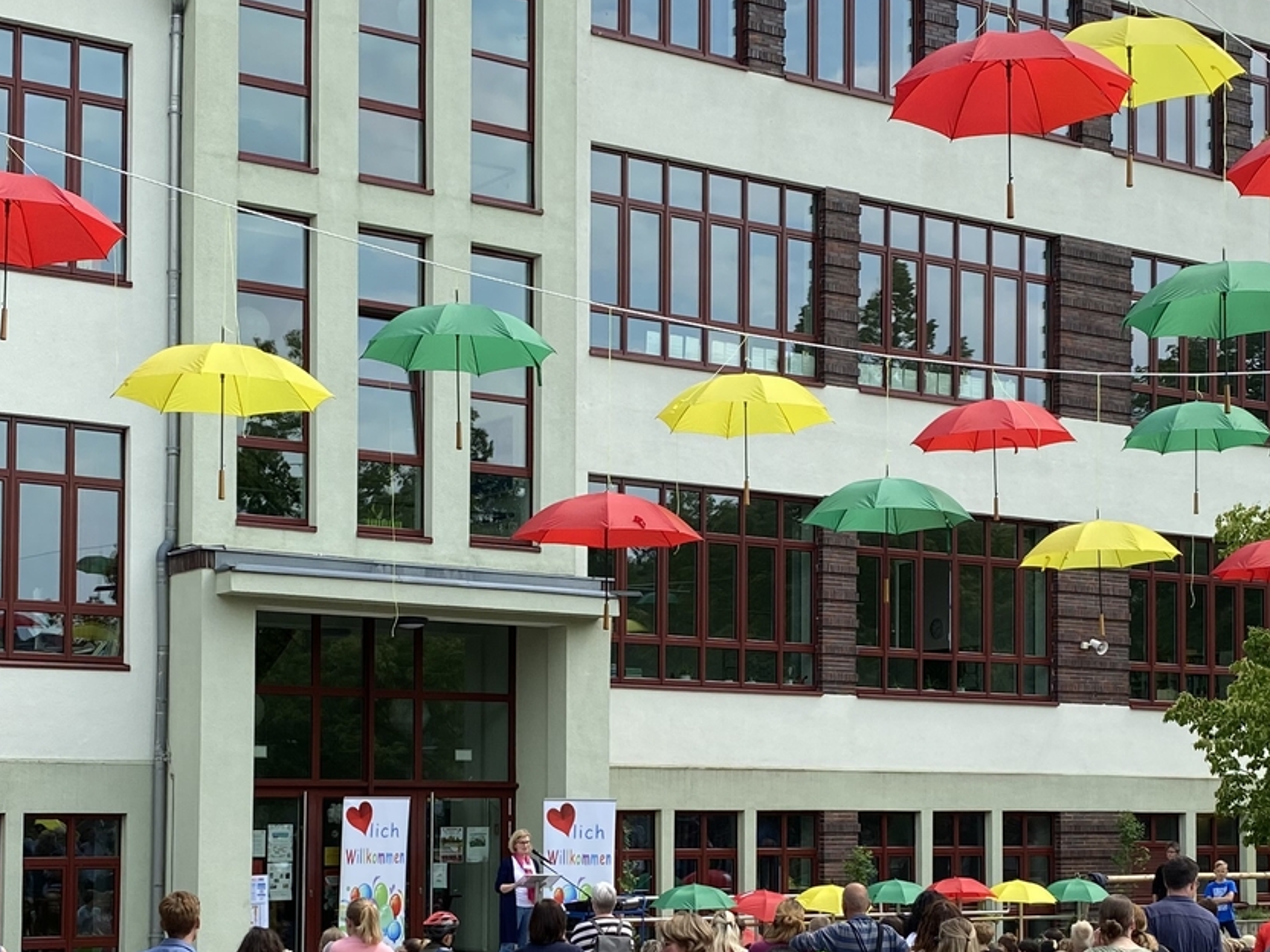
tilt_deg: +1.6
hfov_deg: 32.2
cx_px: 667
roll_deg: +0.0
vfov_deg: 24.1
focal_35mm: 60
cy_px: 741
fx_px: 2201
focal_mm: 4.25
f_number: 1.8
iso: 32
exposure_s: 1/1287
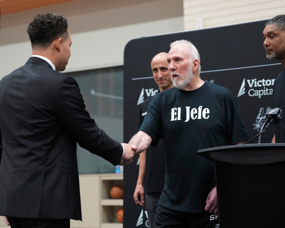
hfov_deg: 23.8
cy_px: 114
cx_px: 152
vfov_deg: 19.2
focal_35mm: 80
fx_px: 675
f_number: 2.8
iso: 3200
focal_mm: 70
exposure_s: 1/320
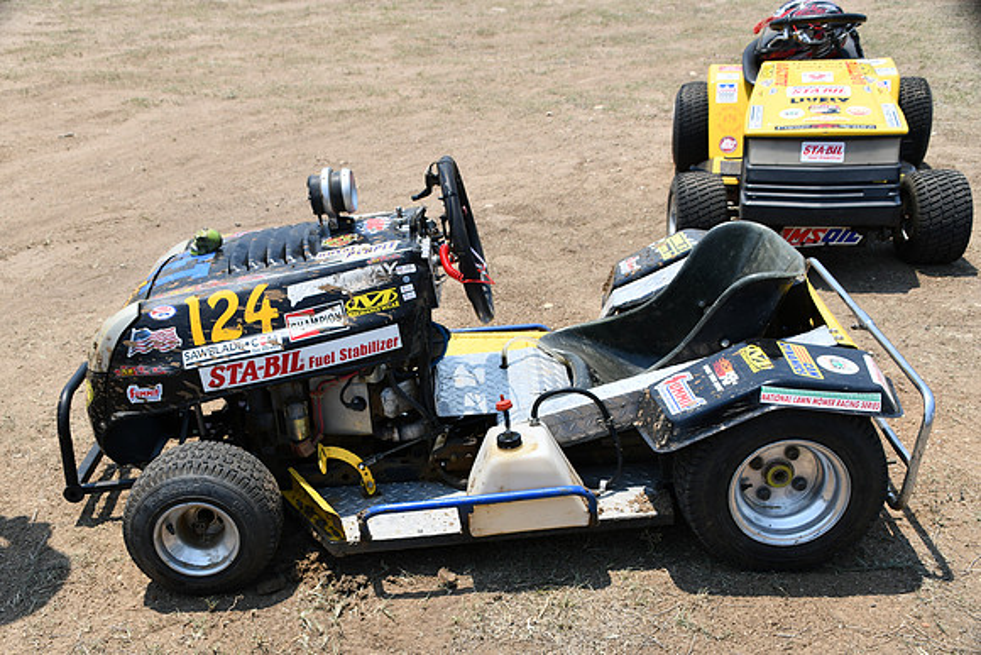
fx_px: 1145
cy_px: 328
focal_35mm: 42
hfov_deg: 46.4
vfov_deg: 31.9
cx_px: 490
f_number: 8
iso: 100
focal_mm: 28
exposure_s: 1/250
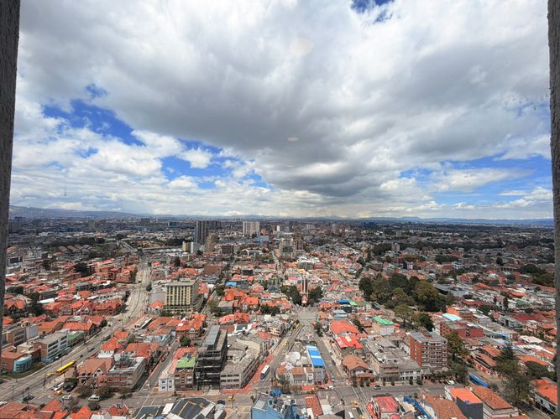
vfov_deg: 85.7
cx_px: 280
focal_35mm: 14
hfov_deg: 102.1
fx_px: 226
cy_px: 210
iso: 20
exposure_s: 1/1497
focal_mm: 2.22
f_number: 2.2
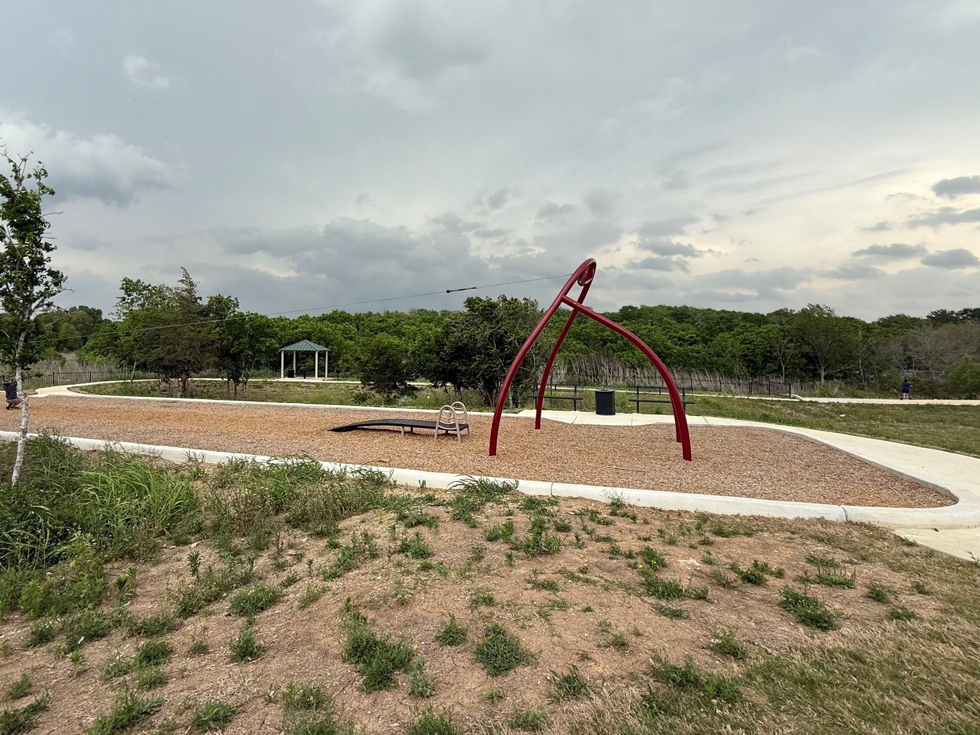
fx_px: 481
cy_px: 331
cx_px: 412
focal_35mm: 17
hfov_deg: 90.3
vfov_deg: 74.5
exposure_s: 1/506
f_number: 2.2
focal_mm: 2.22
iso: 50
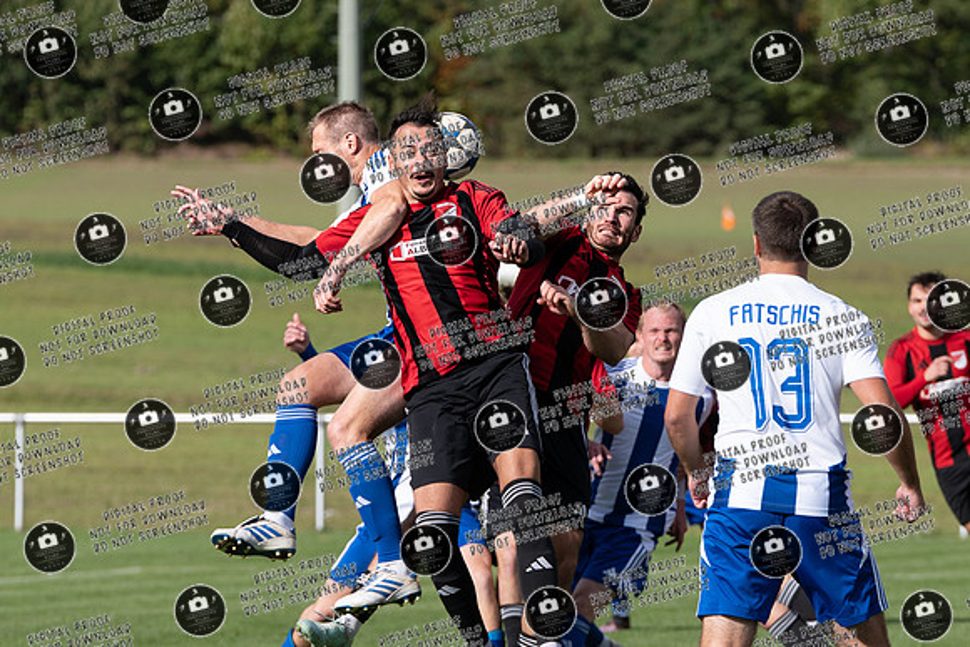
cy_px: 266
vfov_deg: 5.9
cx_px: 495
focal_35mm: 234
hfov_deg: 8.8
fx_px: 6305
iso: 100
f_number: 3.5
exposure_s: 1/1600
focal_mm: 125
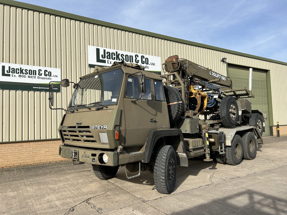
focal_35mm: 26
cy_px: 108
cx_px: 144
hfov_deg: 67.3
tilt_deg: +4.3
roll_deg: +1.9
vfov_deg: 53.1
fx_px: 216
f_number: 1.5
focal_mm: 5.7
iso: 50
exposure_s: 1/3460
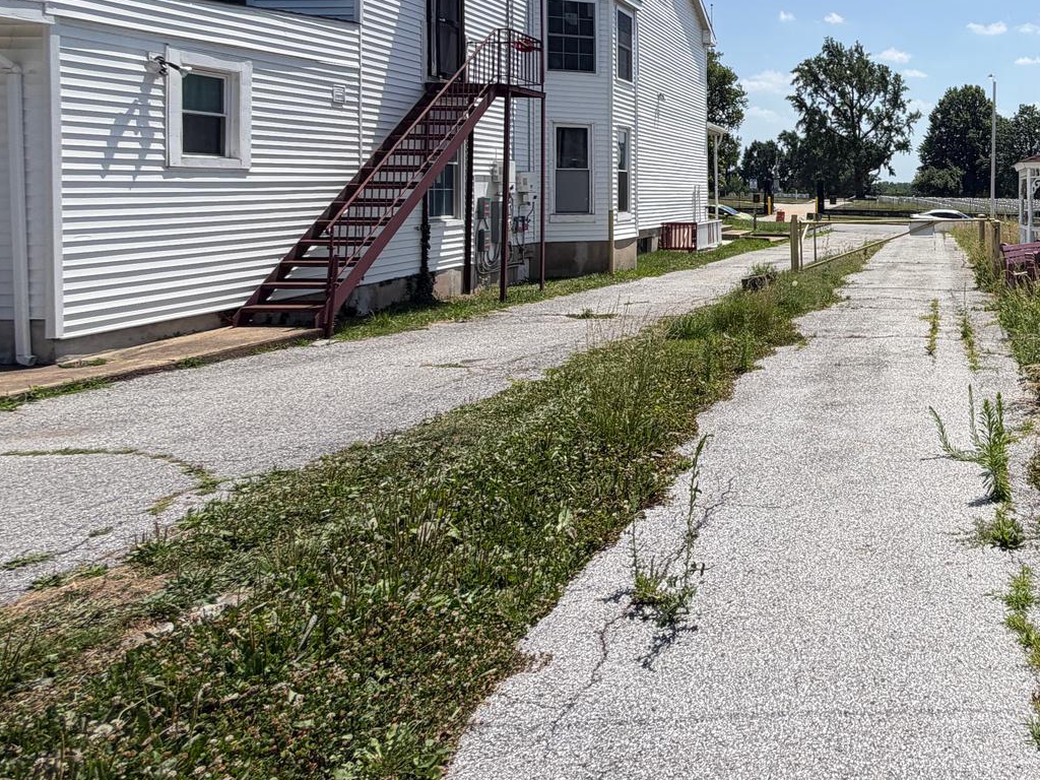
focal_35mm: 28
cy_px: 182
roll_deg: +0.2
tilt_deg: +1.5
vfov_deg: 47.6
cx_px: 935
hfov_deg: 55.1
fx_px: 841
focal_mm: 2.22
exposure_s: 1/942
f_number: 2.2
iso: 20
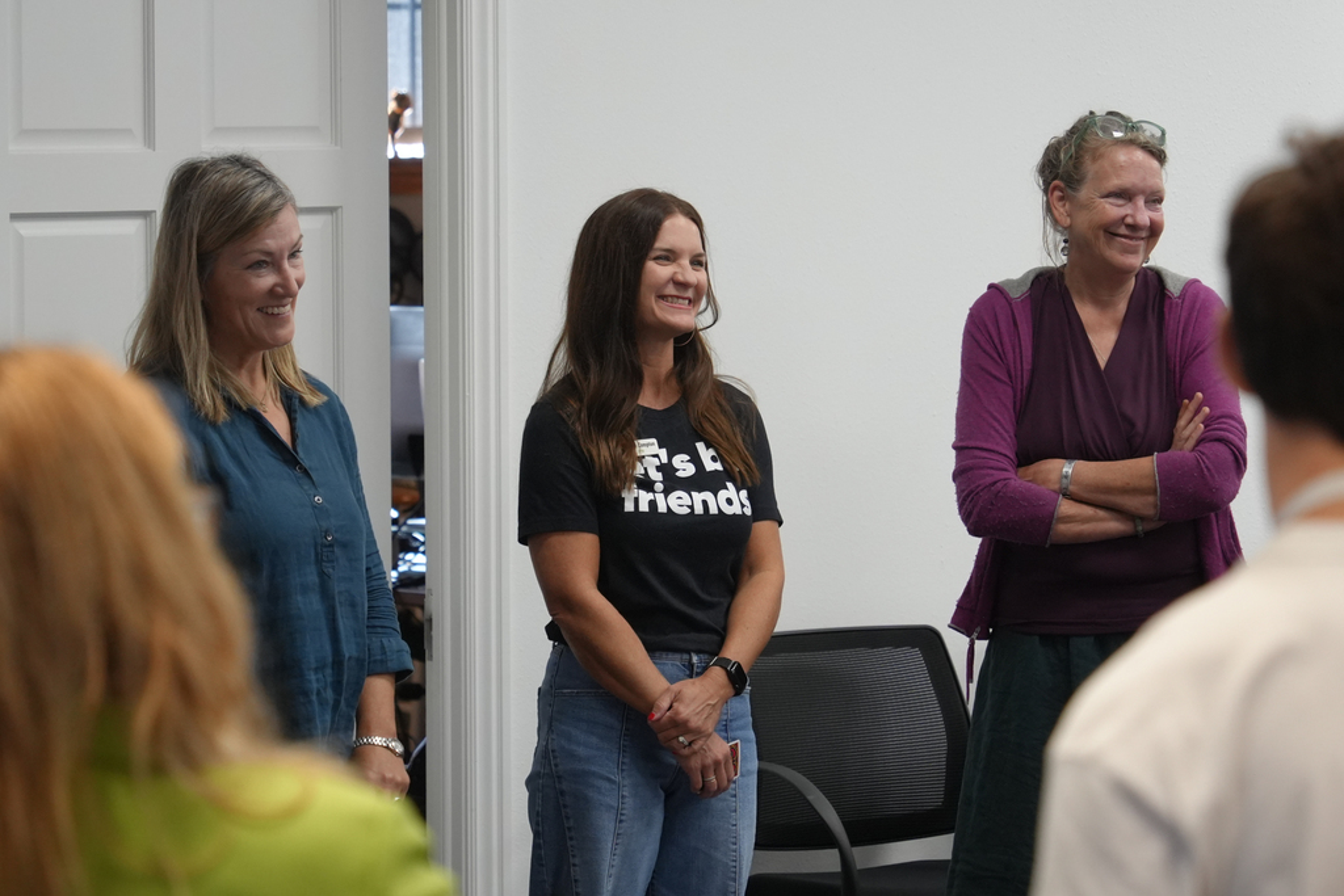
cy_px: 448
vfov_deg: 8.6
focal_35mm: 159
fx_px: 5936
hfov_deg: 12.9
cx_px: 672
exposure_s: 1/160
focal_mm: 106
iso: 2000
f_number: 4.5
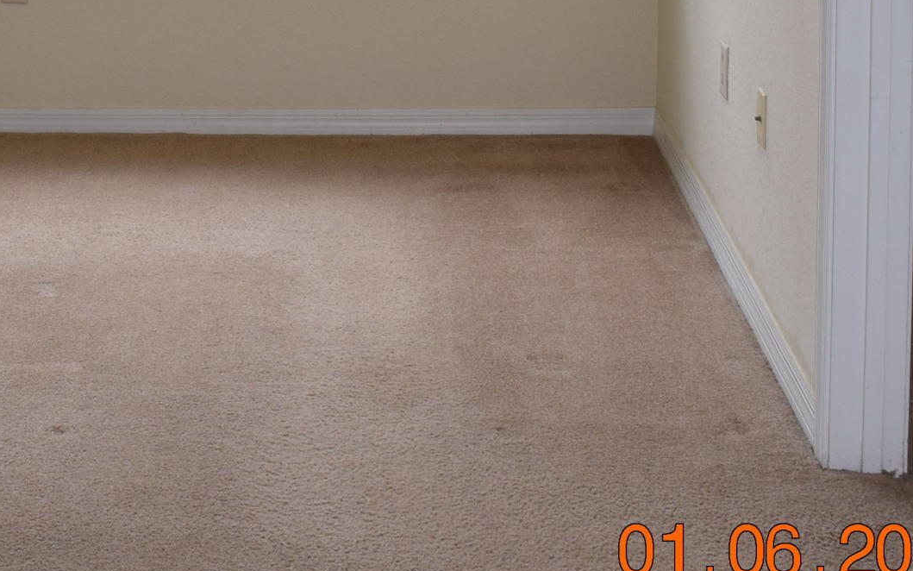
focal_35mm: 78
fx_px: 1941
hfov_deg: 25.9
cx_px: 145
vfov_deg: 15.8
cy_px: -183
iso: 220
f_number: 5.6
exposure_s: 1/125
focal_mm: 18
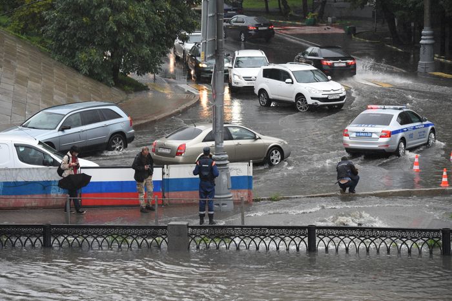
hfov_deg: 14.7
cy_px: 150
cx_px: 226
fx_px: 1757
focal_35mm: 140
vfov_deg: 9.8
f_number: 5.6
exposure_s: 1/1600
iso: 3200
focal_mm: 140
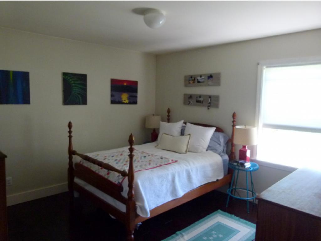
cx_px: 160
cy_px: 120
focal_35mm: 25
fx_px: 232
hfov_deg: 69.4
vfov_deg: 54.9
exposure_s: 1/60
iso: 320
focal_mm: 4.5
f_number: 2.8
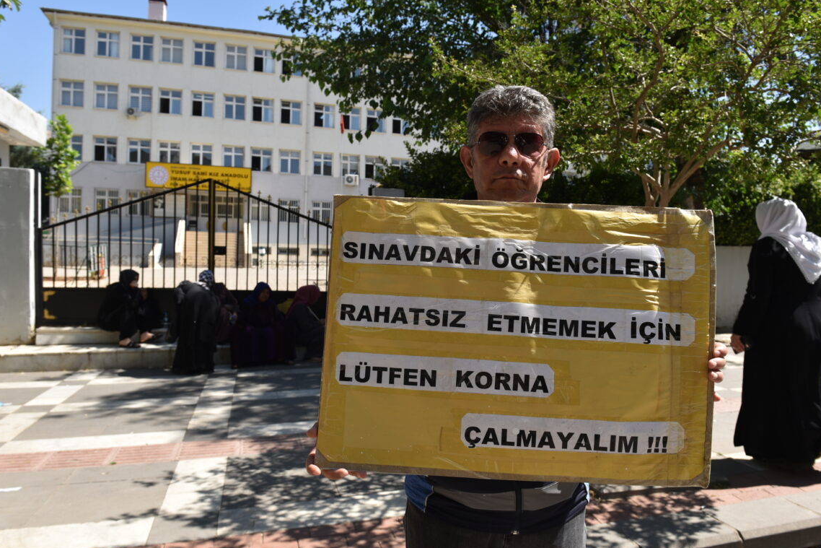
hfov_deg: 67.4
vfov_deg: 47.9
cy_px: 282
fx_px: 616
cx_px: 423
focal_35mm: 27
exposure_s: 1/200
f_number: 8
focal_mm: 24
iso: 100
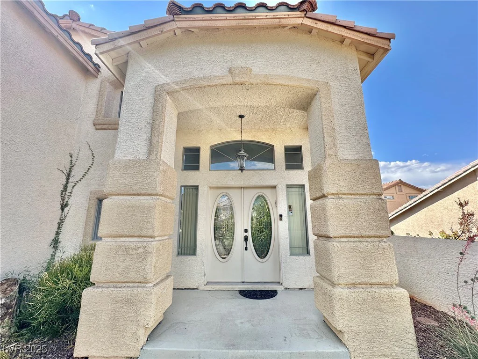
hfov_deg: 102.1
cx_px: 239
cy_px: 180
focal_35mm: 14
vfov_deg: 85.7
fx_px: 193
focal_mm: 2.22
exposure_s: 1/658
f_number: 2.2
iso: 40
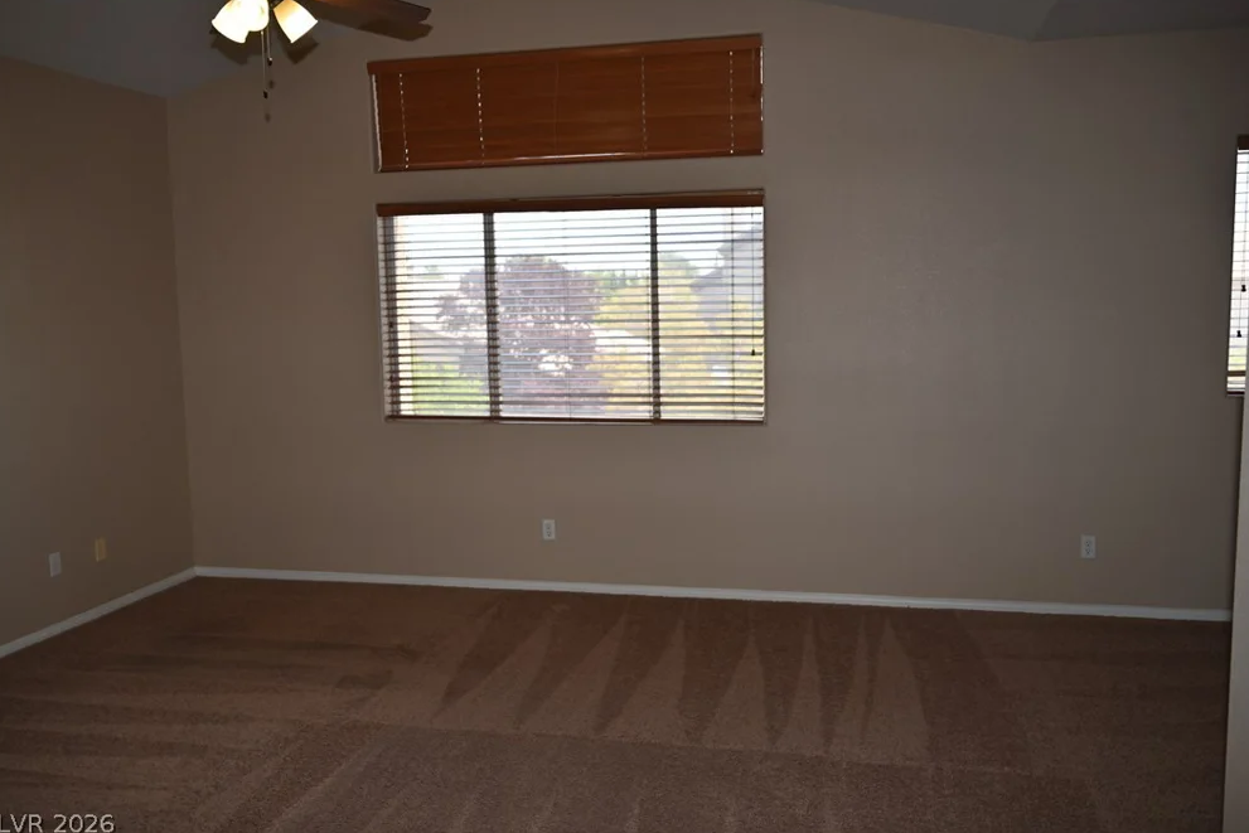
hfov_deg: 59.5
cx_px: 635
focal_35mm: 32
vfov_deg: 41.7
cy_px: 413
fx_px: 1094
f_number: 4.5
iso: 200
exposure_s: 1/80
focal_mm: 30.5
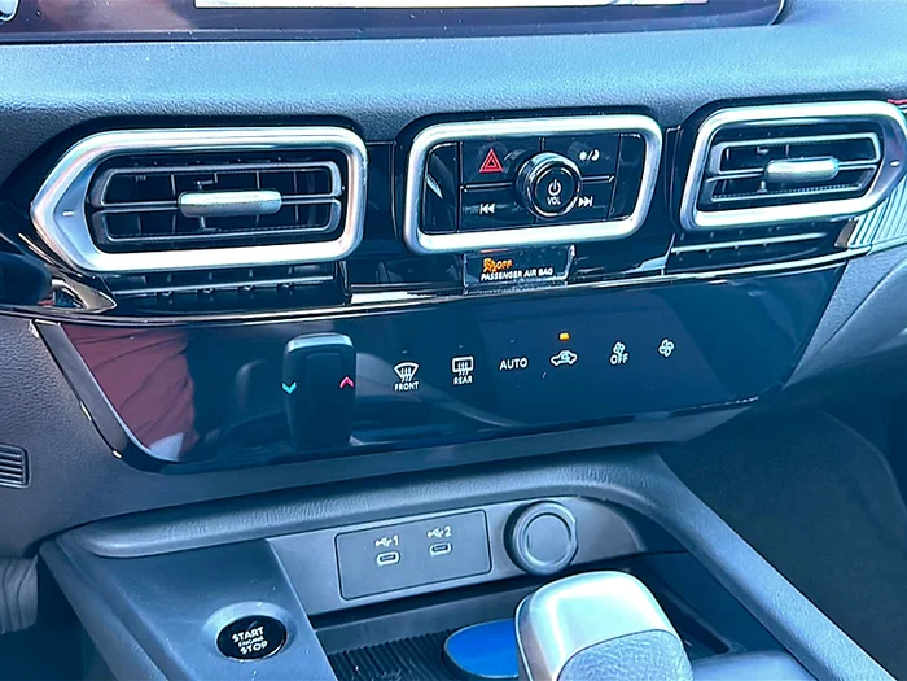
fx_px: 943
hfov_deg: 51.4
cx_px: 454
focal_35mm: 36
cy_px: 340
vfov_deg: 39.7
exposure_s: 1/63
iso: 160
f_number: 1.78
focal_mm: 6.86
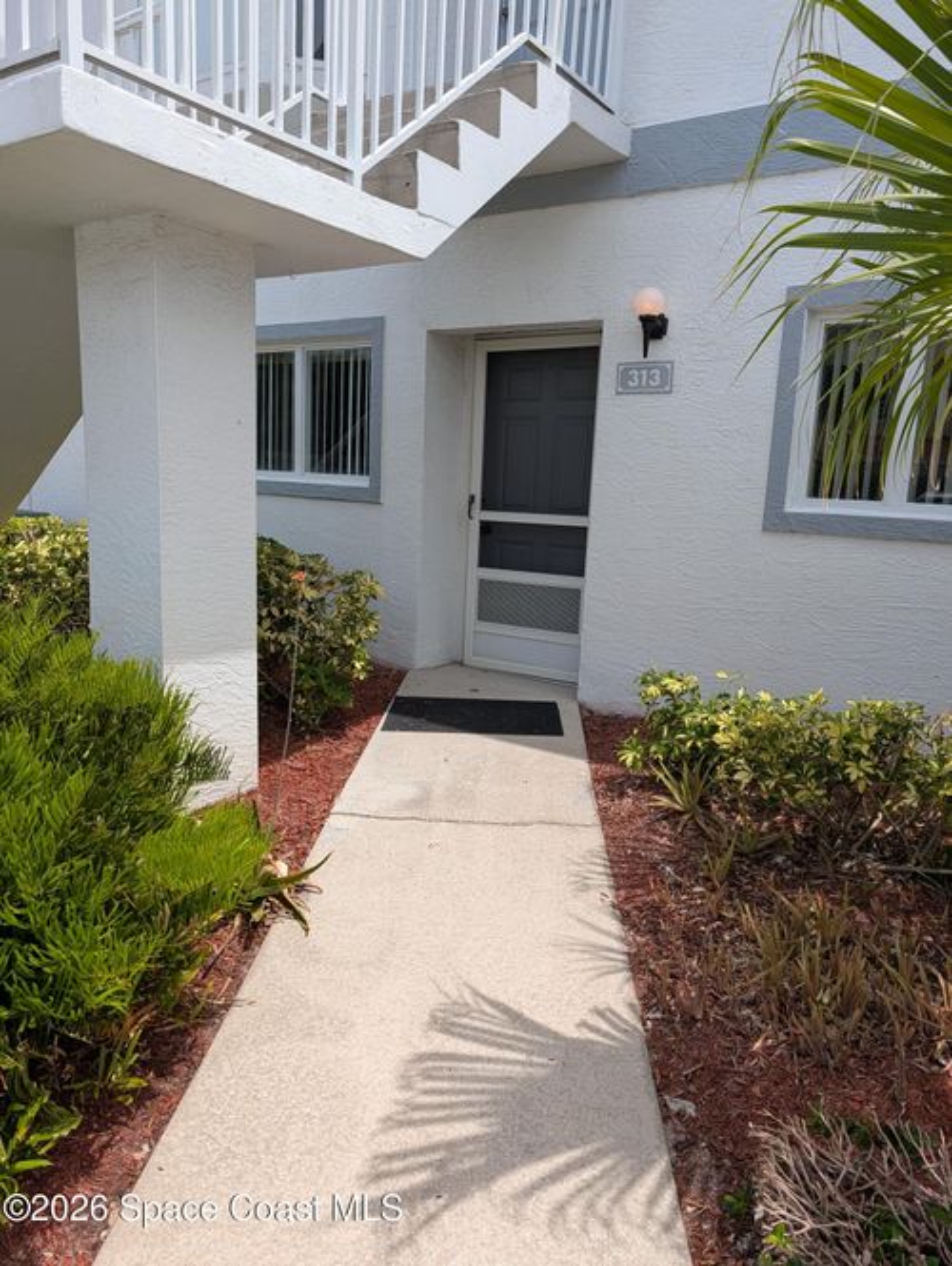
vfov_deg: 71.5
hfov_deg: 56.9
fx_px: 879
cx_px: 476
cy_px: 633
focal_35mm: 24
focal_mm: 6.9
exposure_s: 1/1038
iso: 20
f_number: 1.68
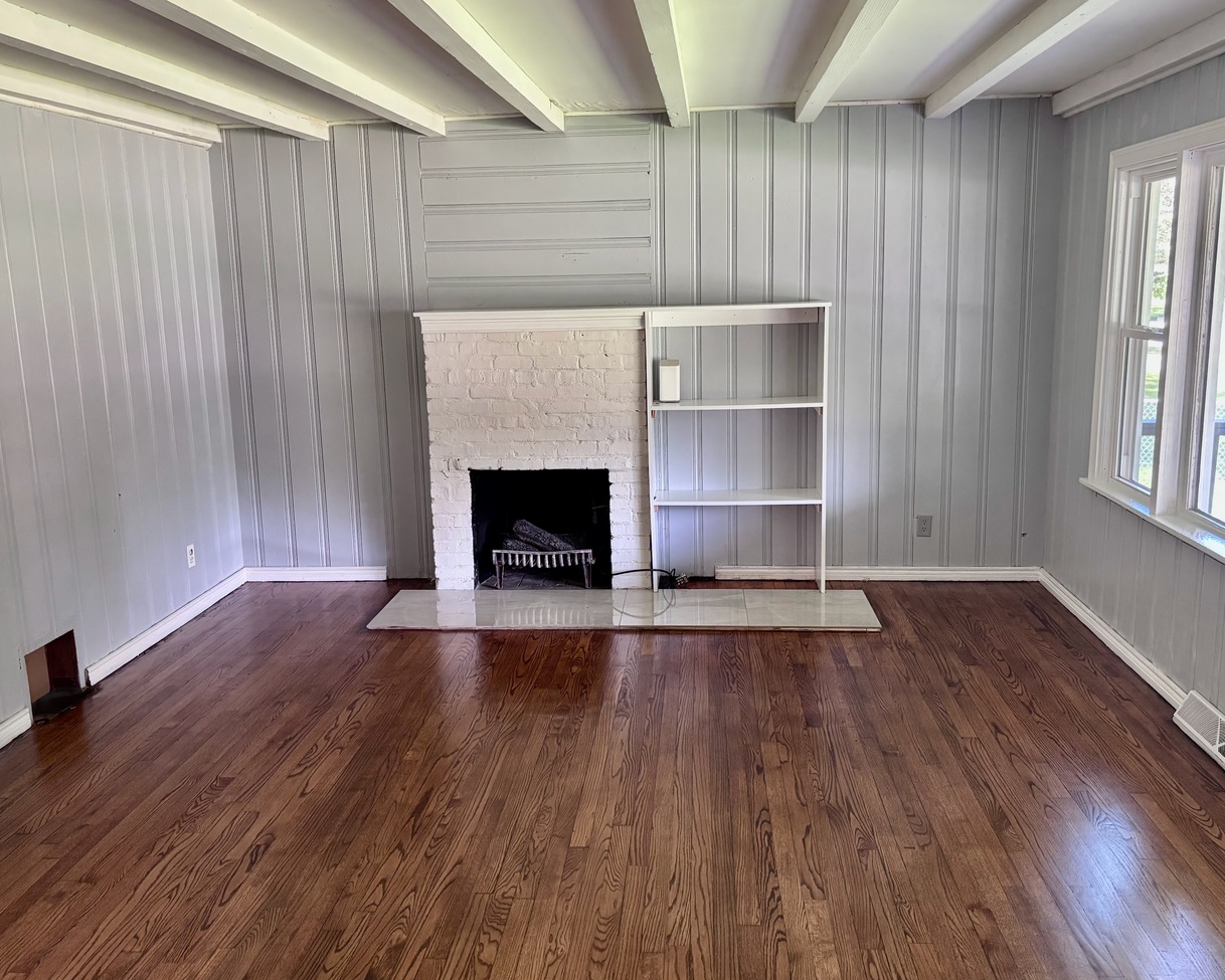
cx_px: 627
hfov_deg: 58.8
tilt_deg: -11.2
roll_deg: +0.6
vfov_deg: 48.5
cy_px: 482
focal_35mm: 30
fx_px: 1088
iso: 200
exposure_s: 1/60
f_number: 1.6
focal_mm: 5.96
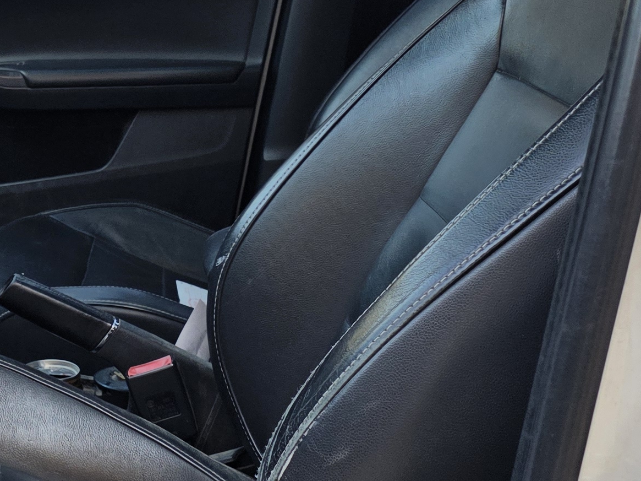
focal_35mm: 79
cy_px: 107
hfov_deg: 23.7
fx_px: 1462
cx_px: 7
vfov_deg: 18.5
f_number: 1.7
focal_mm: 6.25
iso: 32
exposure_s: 1/180
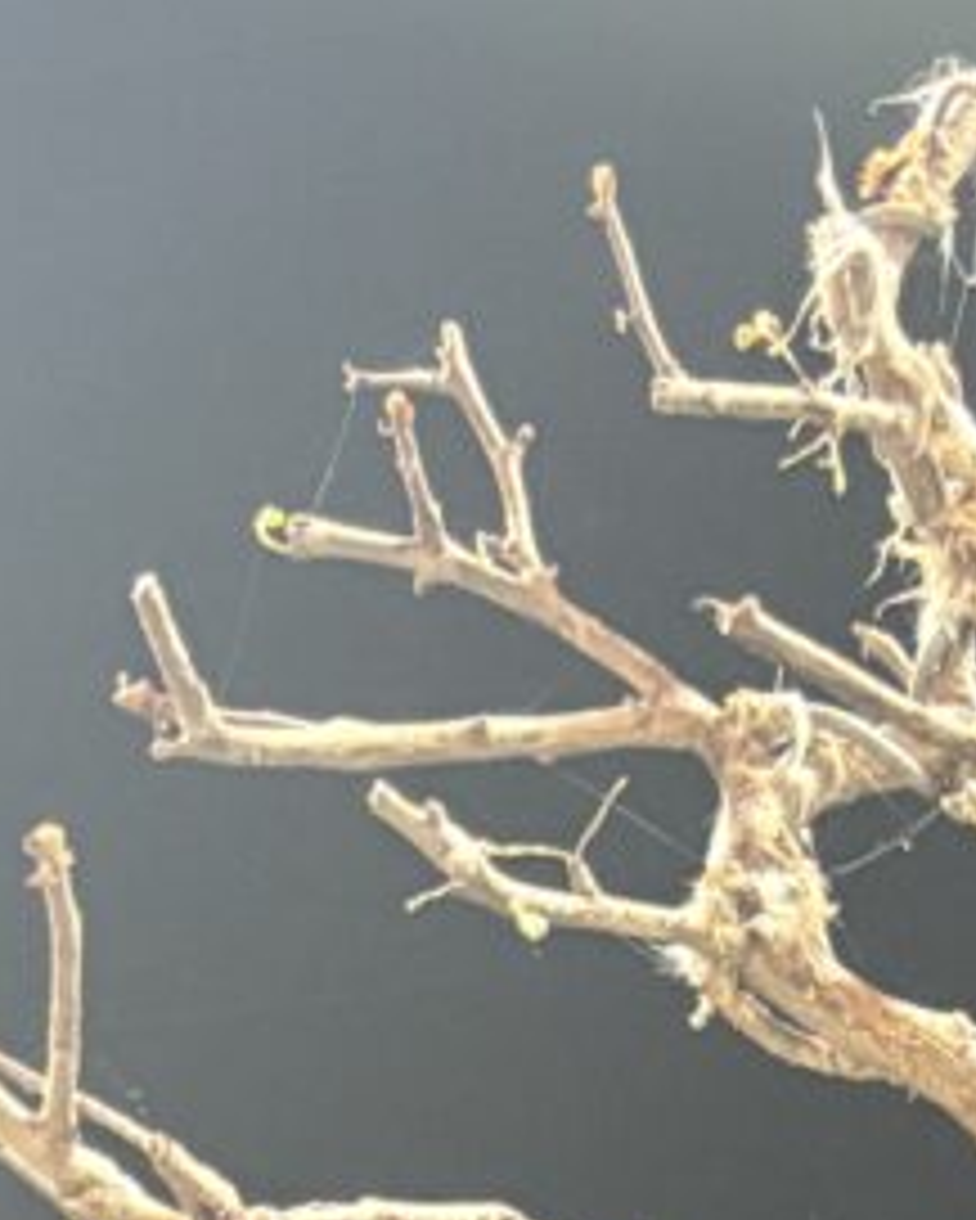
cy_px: 3156
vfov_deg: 10.8
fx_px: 5197
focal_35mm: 144
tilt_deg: -7.8
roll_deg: +1.5
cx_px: 1277
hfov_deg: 10.5
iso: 320
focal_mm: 5.96
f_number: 1.6
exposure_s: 1/50
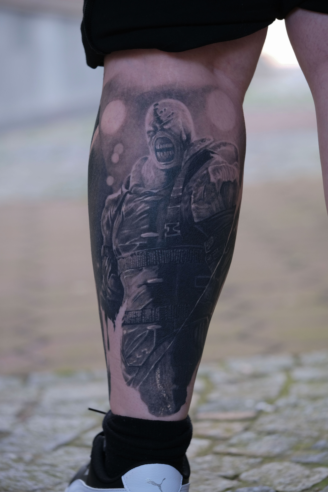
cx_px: 164
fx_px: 1640
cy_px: 246
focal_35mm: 120
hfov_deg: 11.4
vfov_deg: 17.1
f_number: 3.6
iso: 320
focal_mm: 80
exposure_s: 1/125
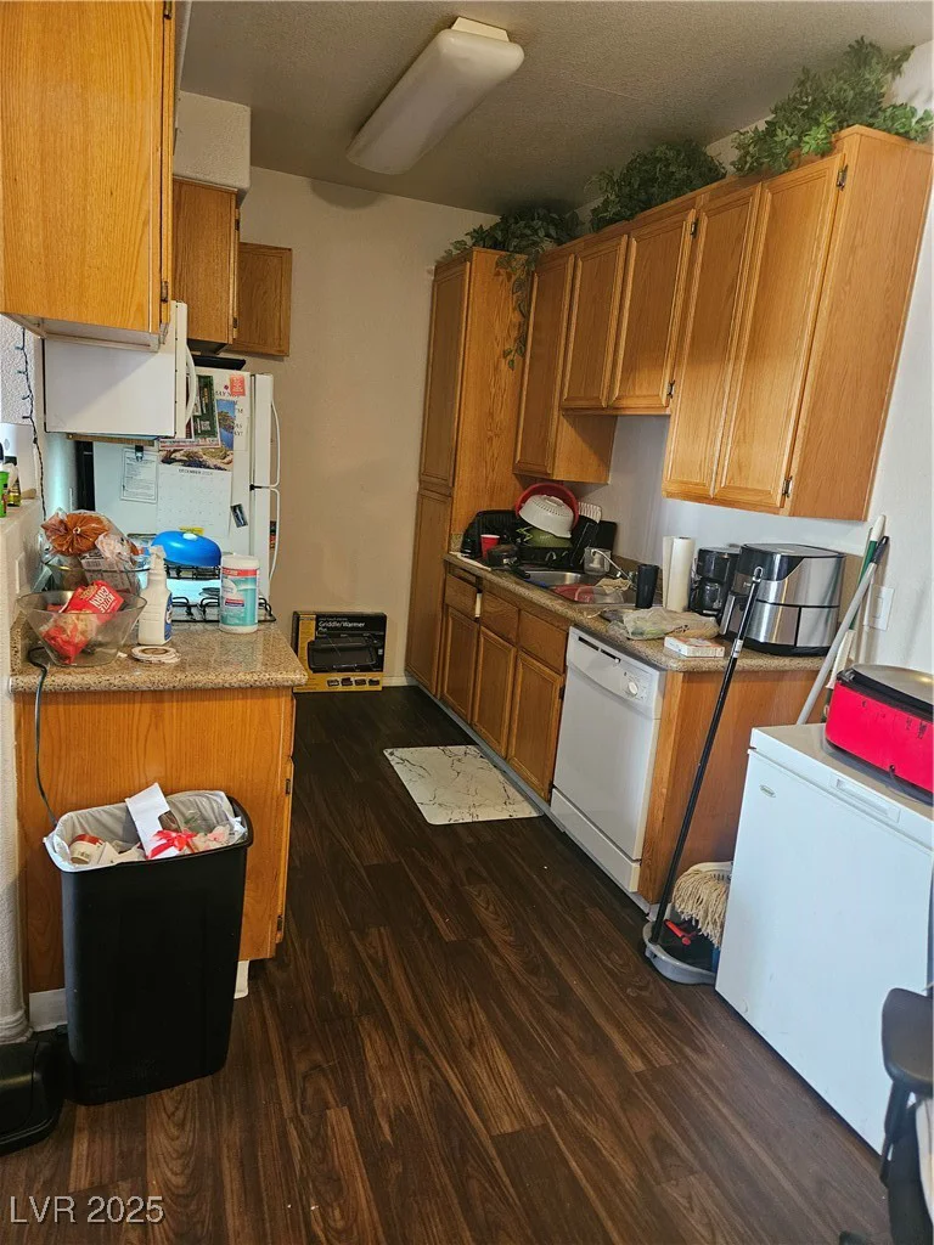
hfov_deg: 58.9
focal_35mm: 23
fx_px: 827
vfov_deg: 73.9
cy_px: 622
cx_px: 467
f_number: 1.8
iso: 640
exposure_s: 1/24
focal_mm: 5.4
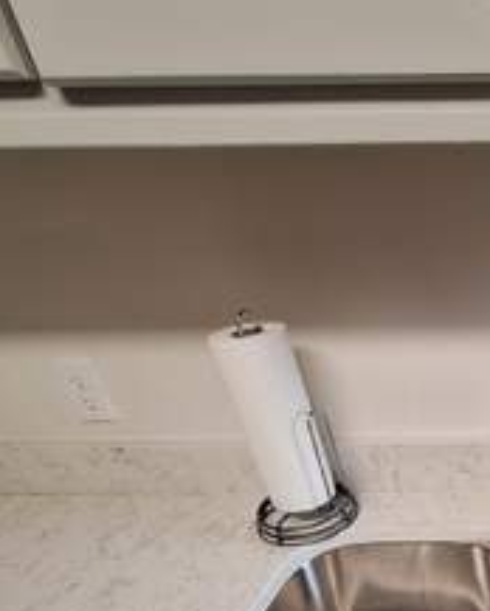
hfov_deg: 40.0
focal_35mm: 28
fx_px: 507
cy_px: 503
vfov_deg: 56.8
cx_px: 560
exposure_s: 1/40
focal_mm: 1.74
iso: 125
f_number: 2.2
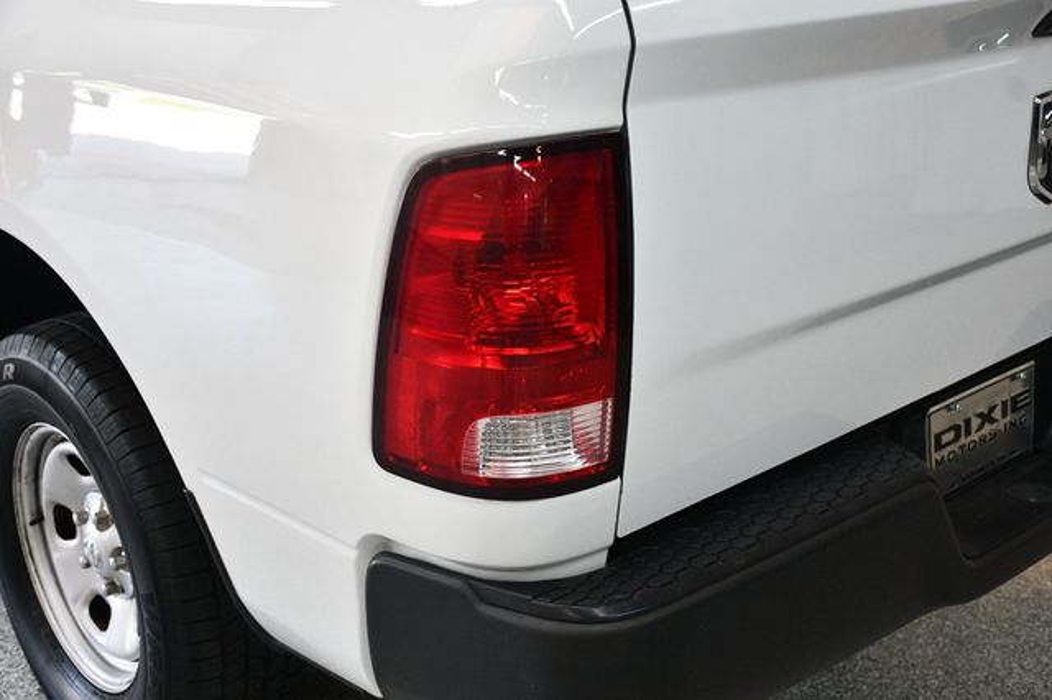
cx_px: 526
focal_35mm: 45
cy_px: 350
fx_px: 1314
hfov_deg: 43.6
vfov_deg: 29.8
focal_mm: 30
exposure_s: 1/125
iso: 1250
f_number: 4
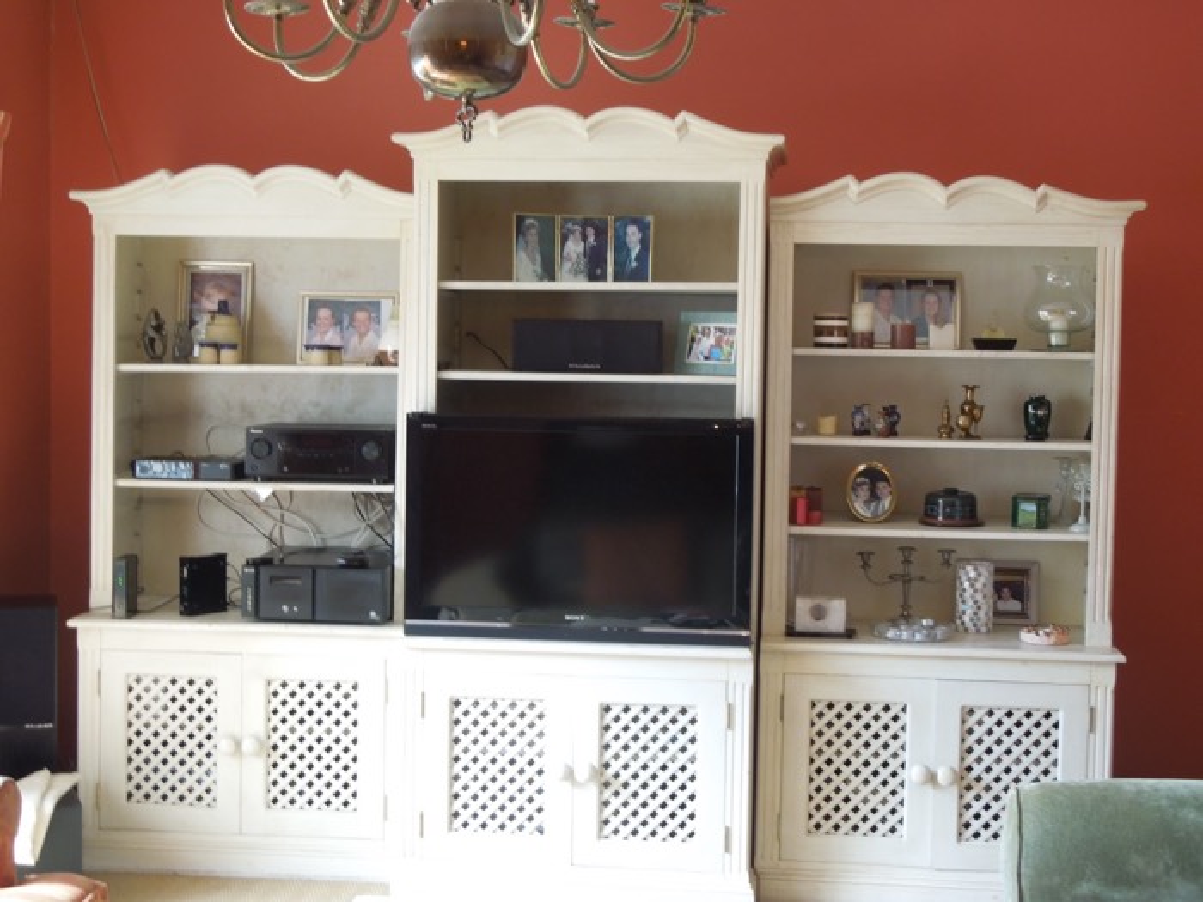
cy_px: 451
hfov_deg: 39.7
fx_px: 1668
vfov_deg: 30.3
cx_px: 602
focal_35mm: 48
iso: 400
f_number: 4
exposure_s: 1/13
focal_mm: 8.7
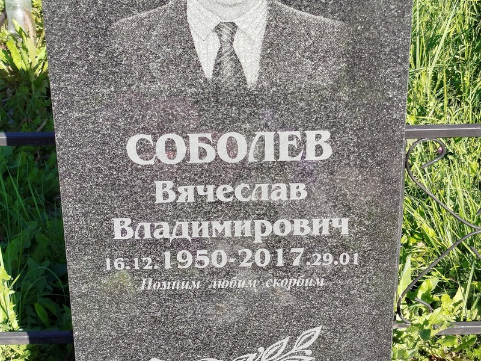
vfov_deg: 56.8
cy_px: 180
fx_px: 333
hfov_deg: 71.6
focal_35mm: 24
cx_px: 240
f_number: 1.7
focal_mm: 5.31
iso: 50
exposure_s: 1/295
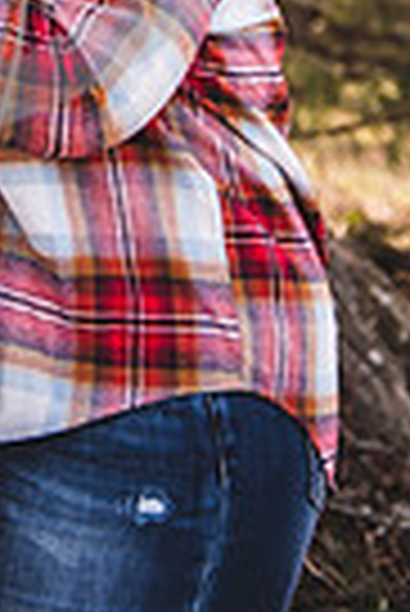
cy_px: -364
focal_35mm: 159
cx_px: -189
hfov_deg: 8.5
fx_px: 2709
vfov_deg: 12.2
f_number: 2.8
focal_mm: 48
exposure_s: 1/250
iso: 100
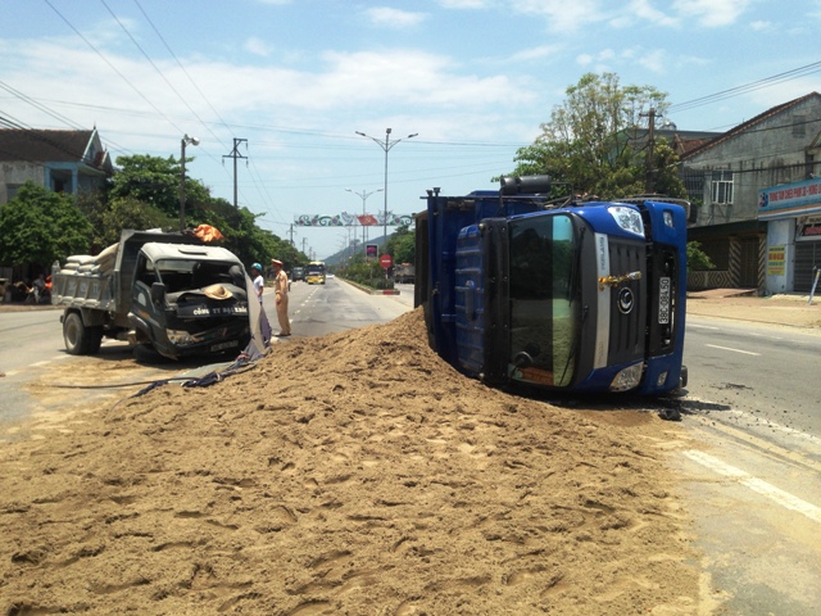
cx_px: 410
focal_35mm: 33
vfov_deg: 42.9
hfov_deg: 55.4
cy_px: 308
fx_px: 783
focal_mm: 4.12
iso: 50
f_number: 2.4
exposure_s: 1/1695
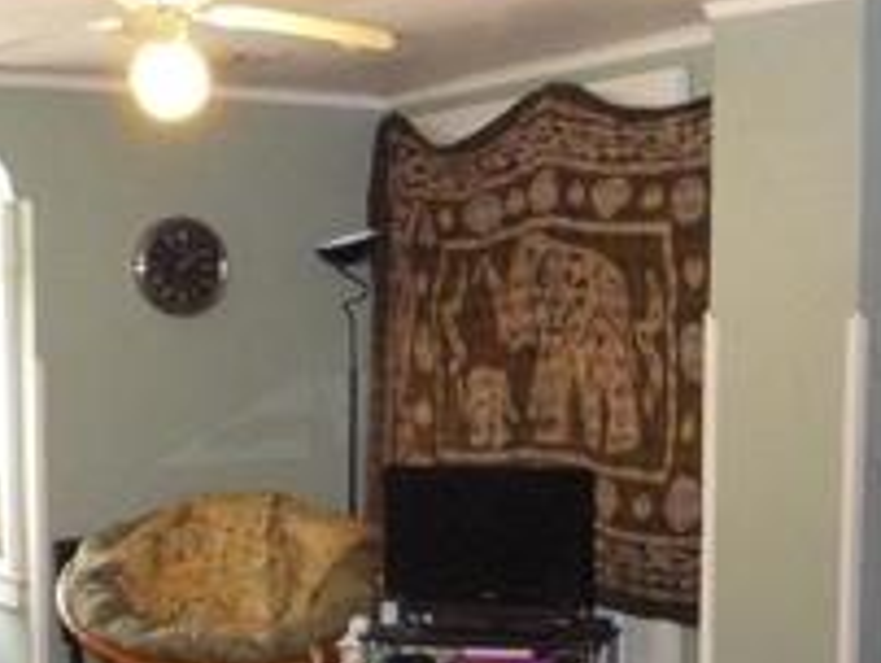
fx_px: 1937
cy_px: 563
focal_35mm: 76
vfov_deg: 19.2
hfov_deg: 25.6
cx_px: 436
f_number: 3.3
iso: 640
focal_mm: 5.2
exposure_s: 1/30
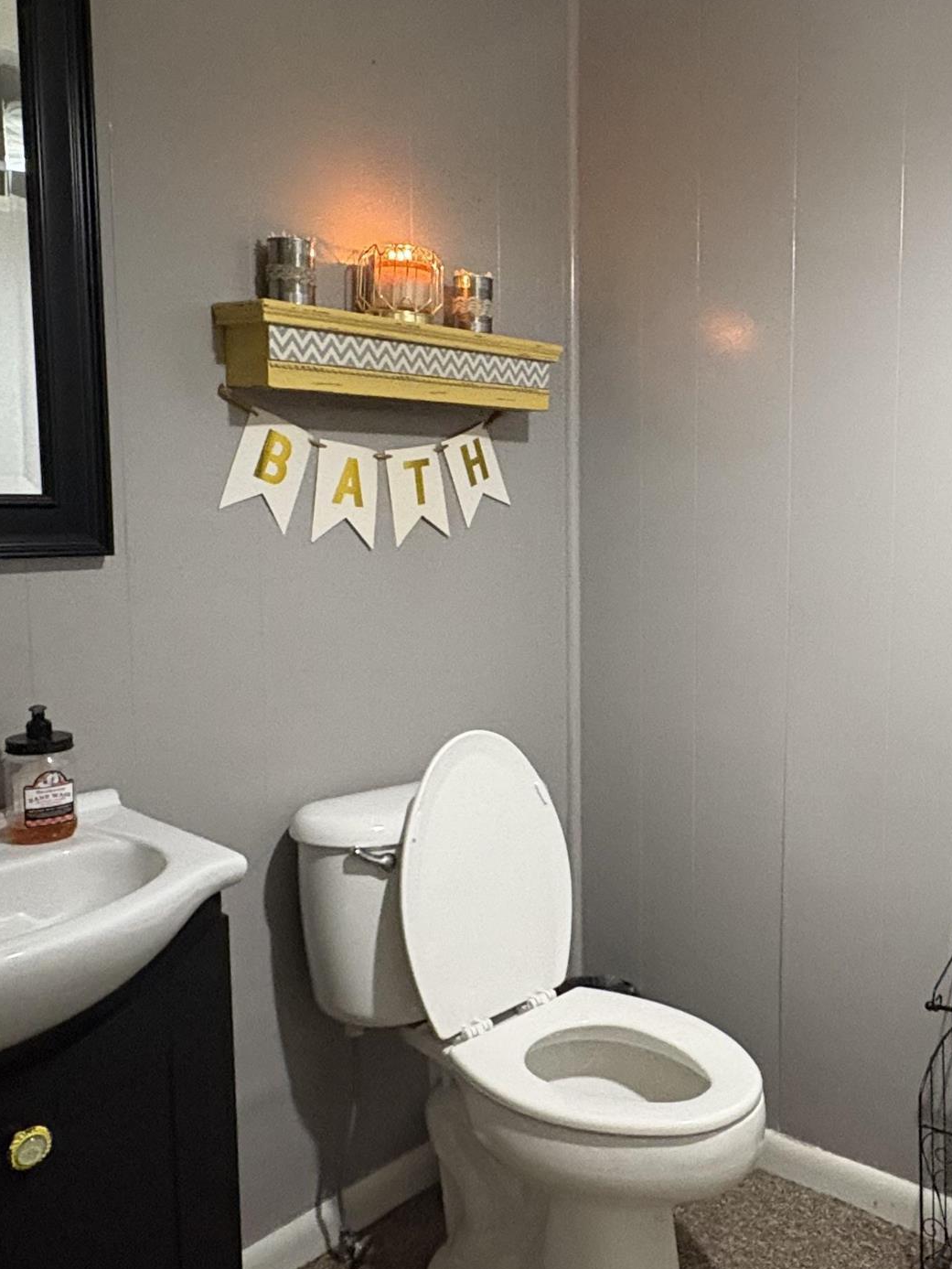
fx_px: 1136
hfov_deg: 44.2
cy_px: 623
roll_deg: -0.4
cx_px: 699
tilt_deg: -6.8
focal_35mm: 31
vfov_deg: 58.3
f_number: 2.2
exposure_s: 1/40
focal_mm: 2.22
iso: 800
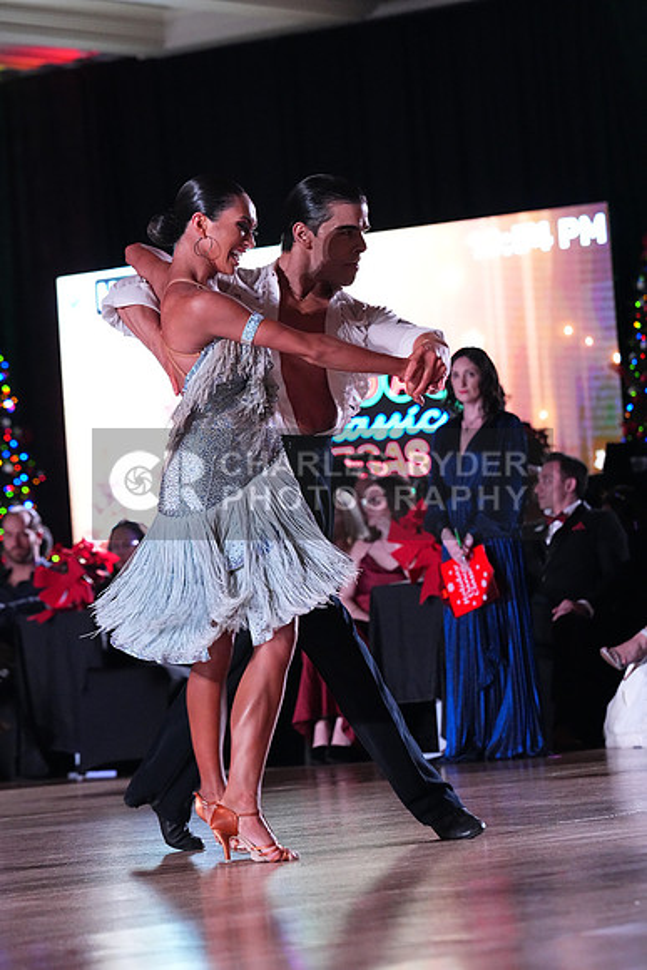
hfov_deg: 8.8
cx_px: 324
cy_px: 485
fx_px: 4203
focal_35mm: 156
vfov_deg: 13.2
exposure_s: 1/400
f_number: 5.6
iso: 10000
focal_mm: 156
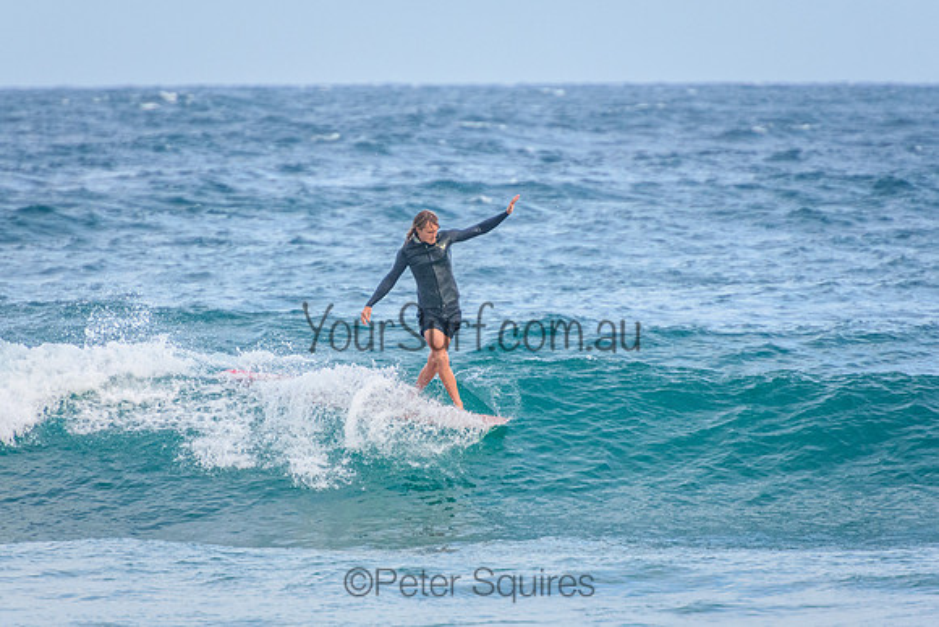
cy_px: 314
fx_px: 16039
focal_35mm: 615
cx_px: 470
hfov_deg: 3.4
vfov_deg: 2.2
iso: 1000
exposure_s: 1/1600
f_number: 5.6
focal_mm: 400
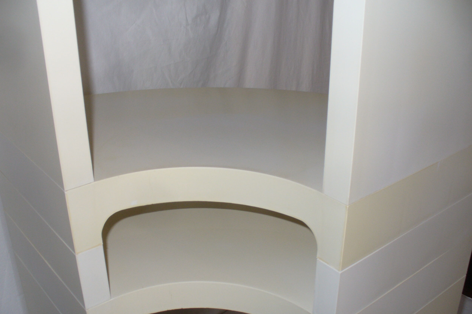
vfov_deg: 34.2
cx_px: 237
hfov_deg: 49.6
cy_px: 168
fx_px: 511
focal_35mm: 39
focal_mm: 6.1
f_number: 2.8
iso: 100
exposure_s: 1/30
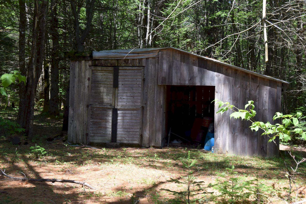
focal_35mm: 54
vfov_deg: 25.1
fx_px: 459
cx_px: 153
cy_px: 102
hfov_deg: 36.9
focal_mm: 36
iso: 360
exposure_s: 1/250
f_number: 8
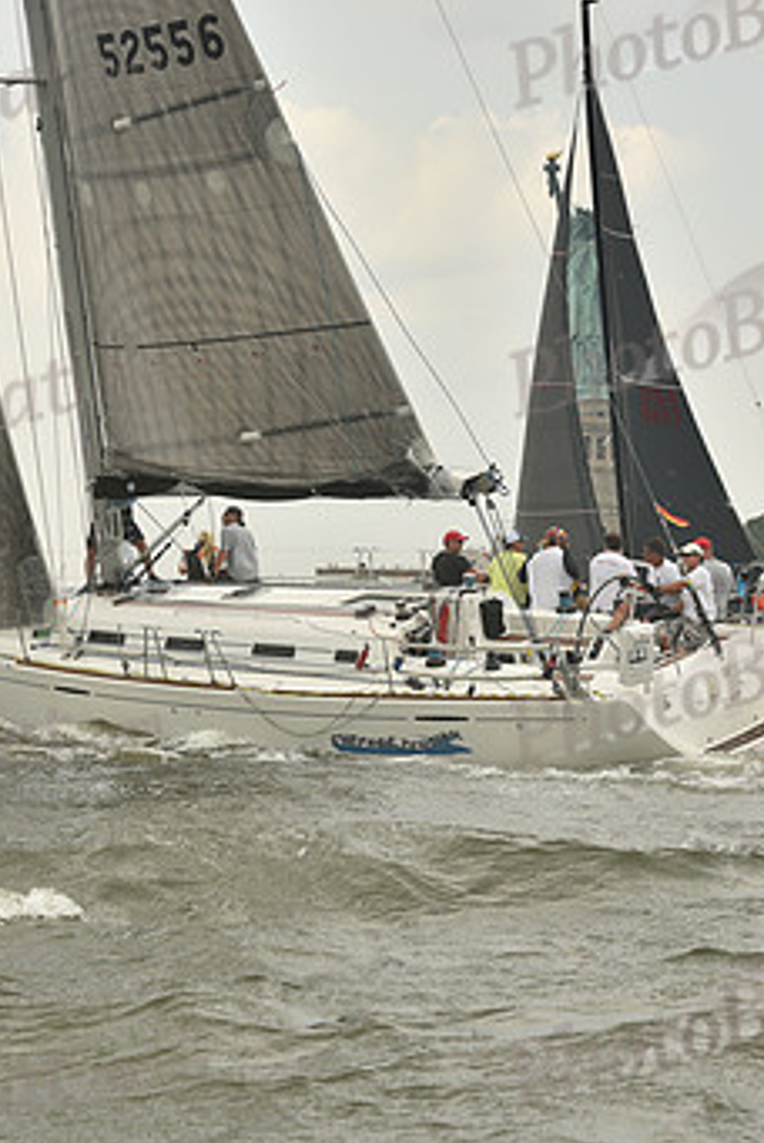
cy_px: 551
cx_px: 338
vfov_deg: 17.2
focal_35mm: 119
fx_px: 3780
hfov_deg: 11.5
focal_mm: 70
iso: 250
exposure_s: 1/800
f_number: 7.1
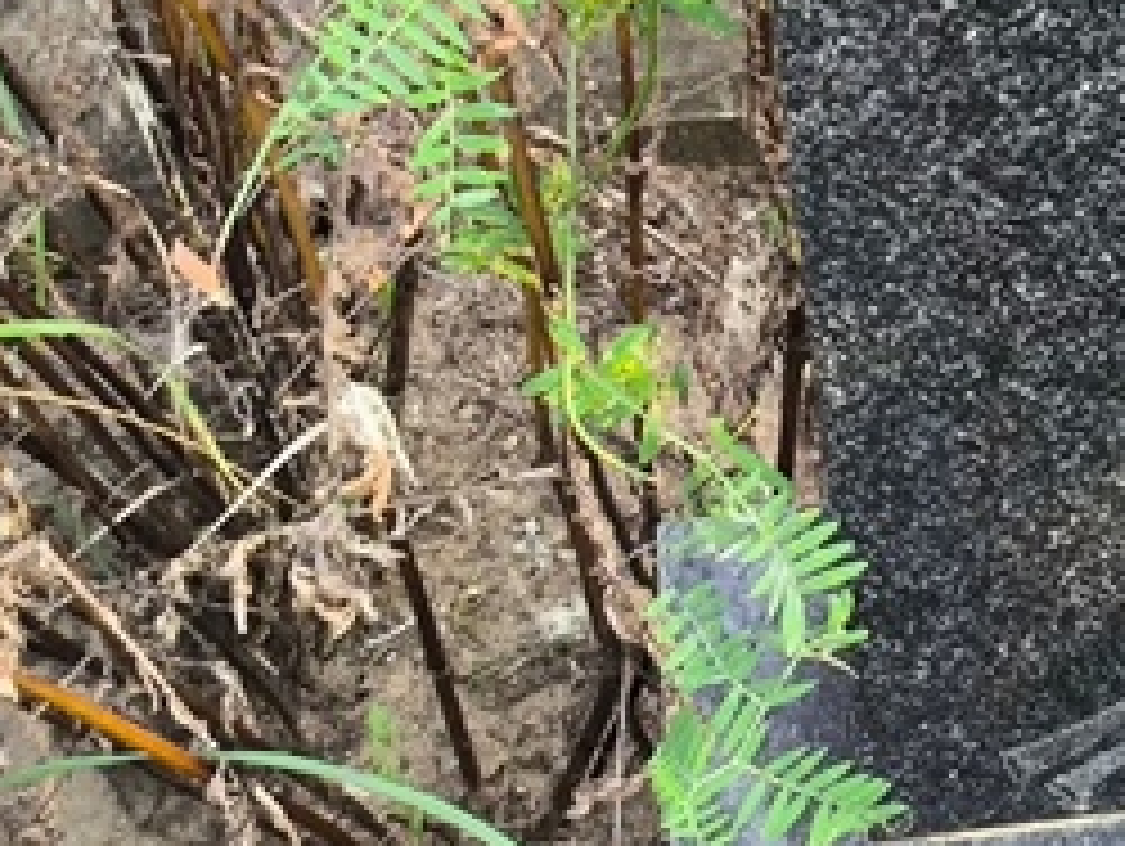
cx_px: 1690
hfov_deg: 11.8
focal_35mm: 160
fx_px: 5205
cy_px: -158
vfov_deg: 9.2
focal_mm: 4.71
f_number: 1.7
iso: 64
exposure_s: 1/100
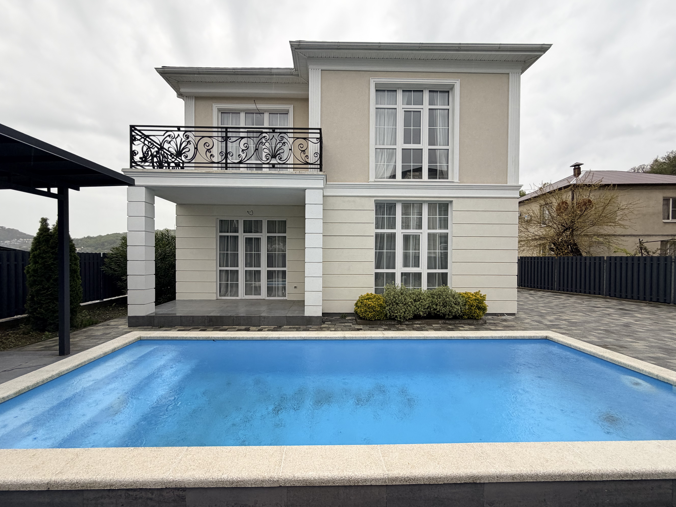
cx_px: 330
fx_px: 293
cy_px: 262
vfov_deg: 81.7
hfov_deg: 98.2
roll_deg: +0.0
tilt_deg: -0.7
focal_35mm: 15
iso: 100
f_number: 2.2
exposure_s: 1/121
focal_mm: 2.22
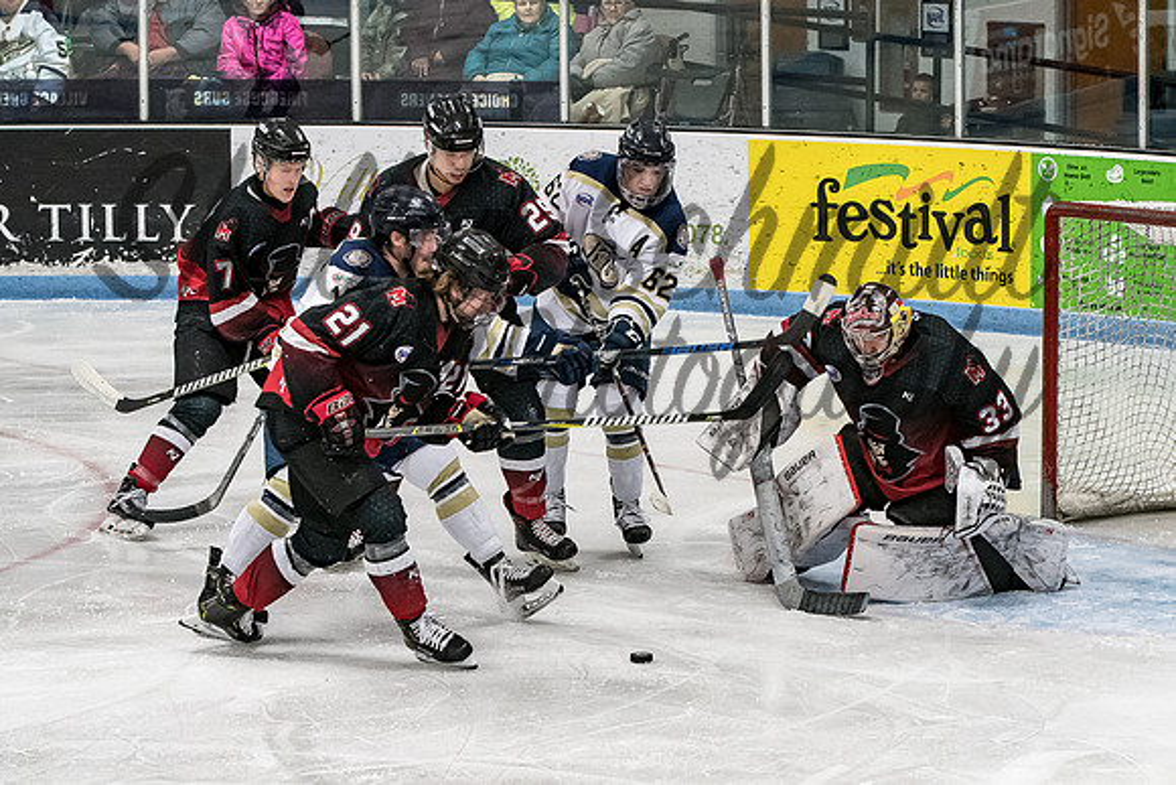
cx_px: 713
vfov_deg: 9.0
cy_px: 510
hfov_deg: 13.4
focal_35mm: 153
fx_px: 5007
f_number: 4
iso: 2000
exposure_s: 1/800
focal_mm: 78
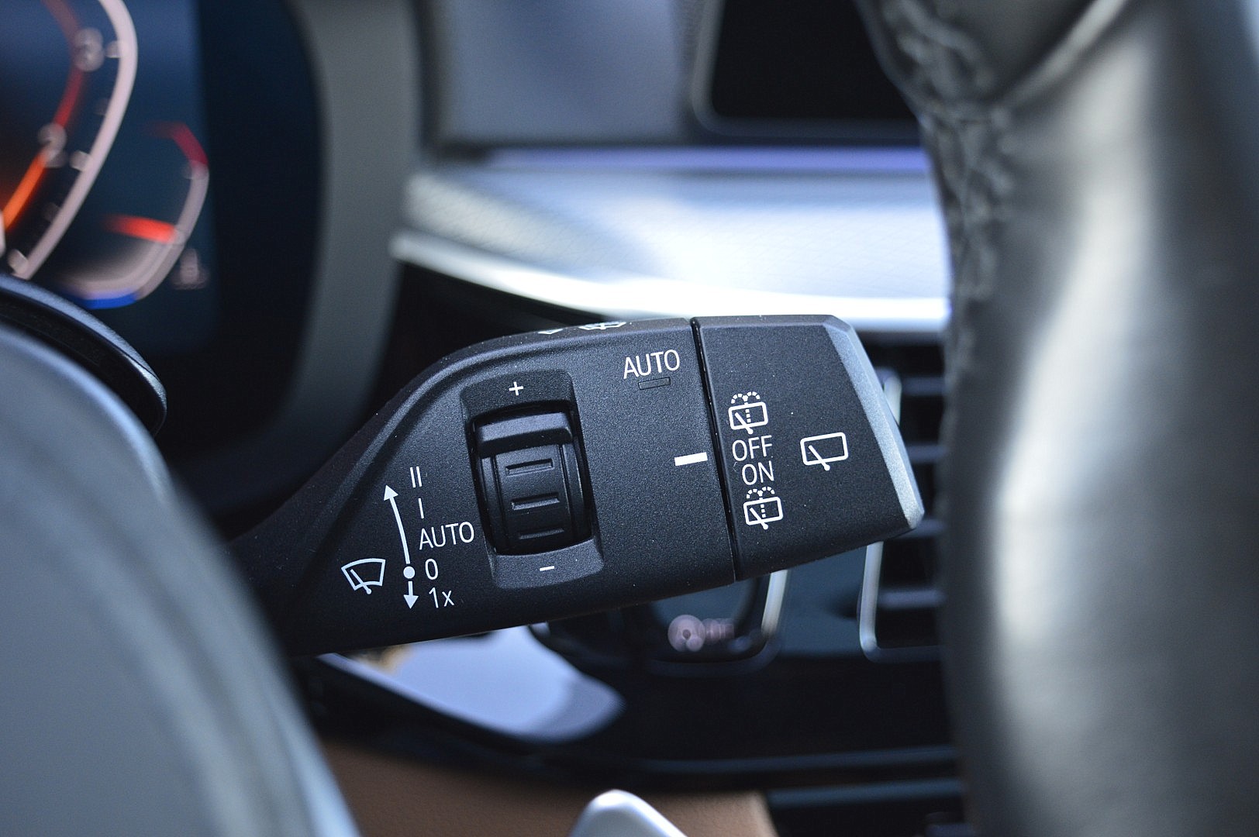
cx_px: 630
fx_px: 2097
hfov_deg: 33.4
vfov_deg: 22.6
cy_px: 418
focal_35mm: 60
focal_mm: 40
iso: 800
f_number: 4.8
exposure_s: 1/30
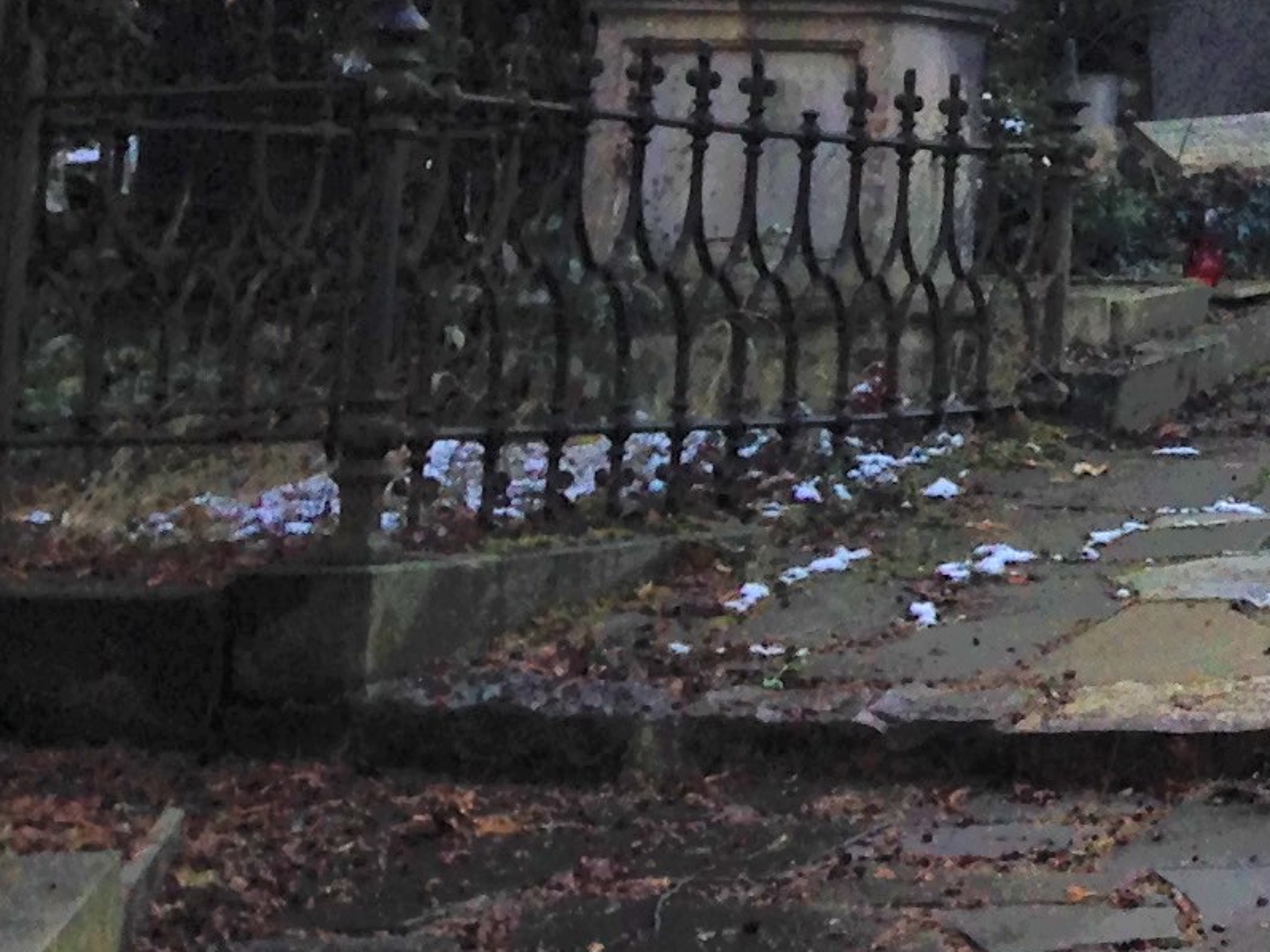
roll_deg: -0.8
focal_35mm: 135
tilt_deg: +7.7
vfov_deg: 10.6
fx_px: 4951
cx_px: 2378
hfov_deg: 13.0
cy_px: -406
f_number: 2.4
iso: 50
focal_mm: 4.12
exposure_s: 1/135
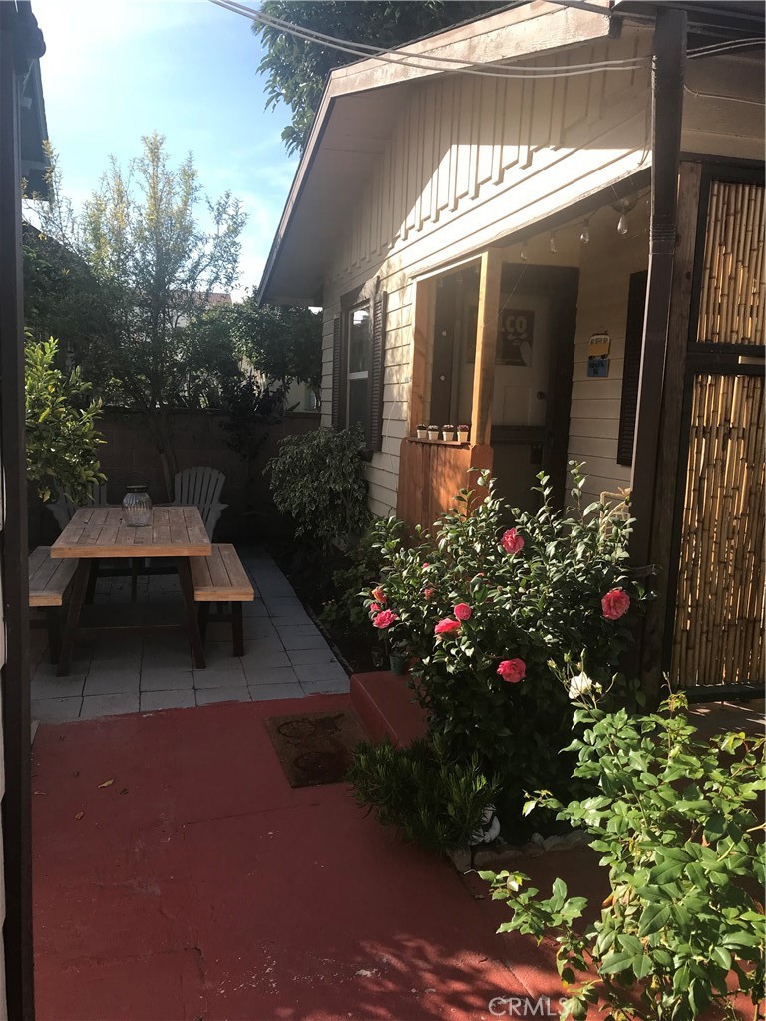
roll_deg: -0.9
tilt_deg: -5.1
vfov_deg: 63.4
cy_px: 510
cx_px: 383
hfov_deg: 49.7
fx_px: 826
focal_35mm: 28
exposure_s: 1/855
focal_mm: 3.99
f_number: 1.8
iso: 20
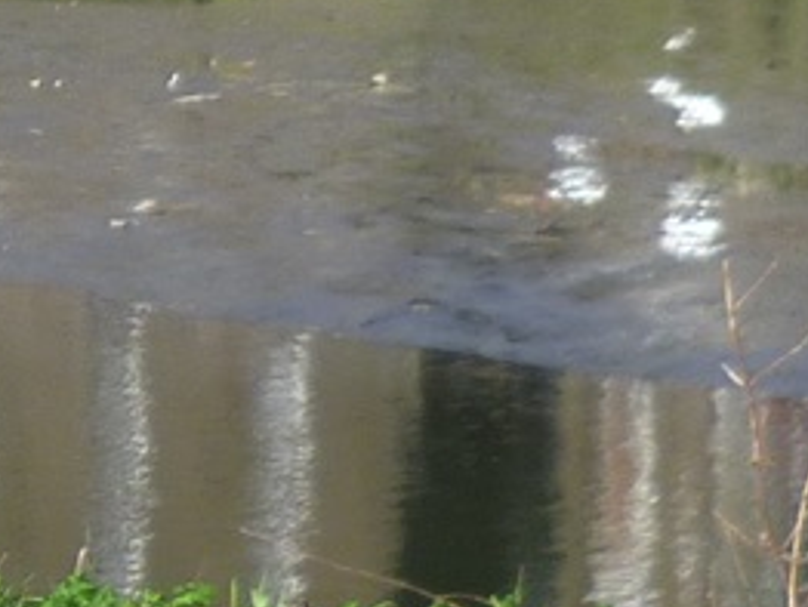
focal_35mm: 238
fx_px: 5560
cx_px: -1375
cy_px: 126
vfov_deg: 6.2
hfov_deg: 7.5
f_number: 3.2
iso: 80
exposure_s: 1/400
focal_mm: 7
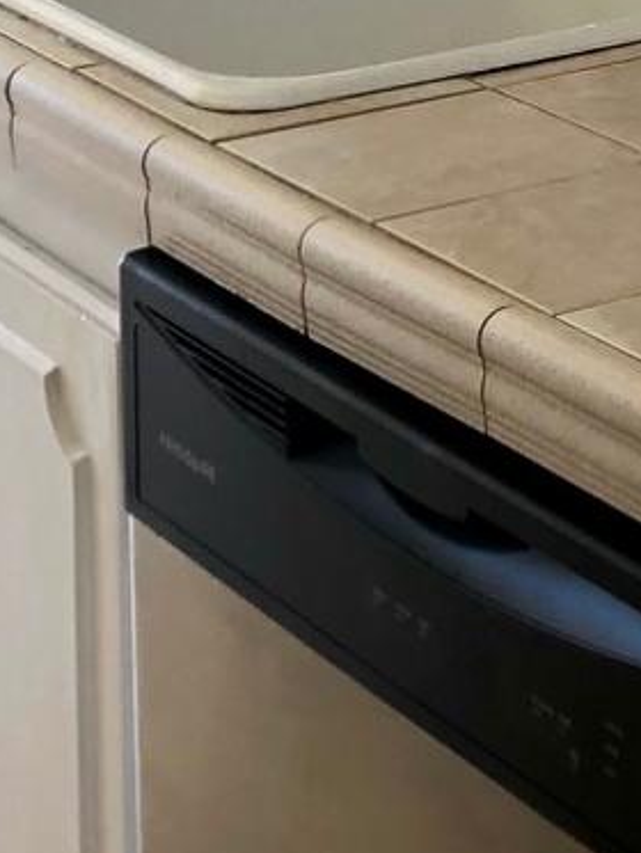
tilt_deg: -6.1
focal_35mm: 150
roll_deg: +0.1
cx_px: 790
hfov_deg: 9.7
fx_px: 3701
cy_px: -521
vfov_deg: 12.4
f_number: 1.8
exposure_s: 1/120
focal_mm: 4
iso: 50
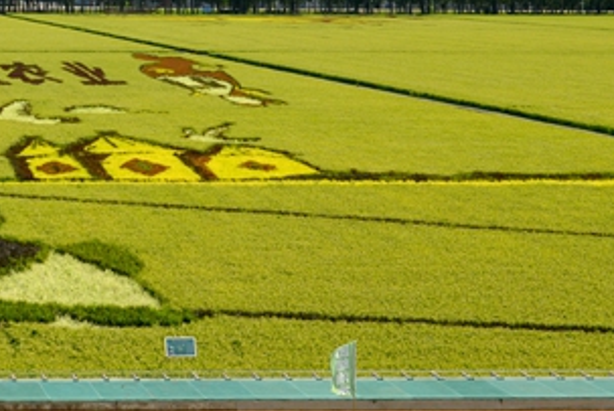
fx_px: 1981
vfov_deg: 11.7
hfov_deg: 16.8
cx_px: -134
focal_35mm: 116
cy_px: -47
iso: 500
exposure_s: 1/800
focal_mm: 44
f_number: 14
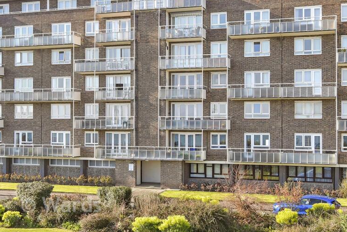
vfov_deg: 32.6
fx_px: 395
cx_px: 175
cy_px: 96
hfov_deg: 47.4
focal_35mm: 41
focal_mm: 20
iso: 200
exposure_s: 1/200
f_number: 8
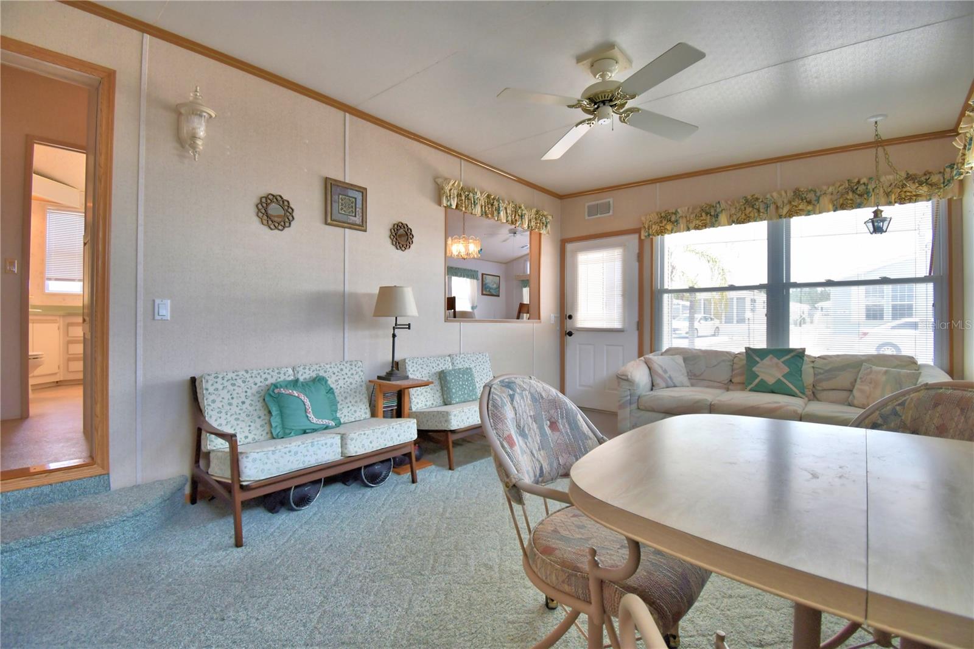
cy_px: 324
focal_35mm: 15
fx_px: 406
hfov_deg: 100.4
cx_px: 487
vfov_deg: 77.3
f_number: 4.5
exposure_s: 1/125
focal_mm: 10
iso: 220
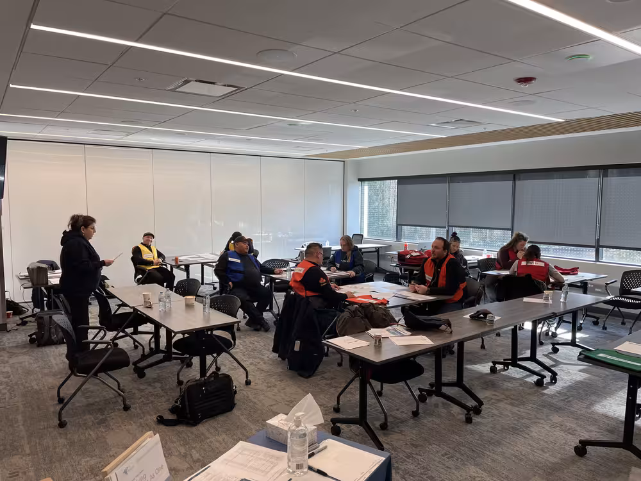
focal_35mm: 26
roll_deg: +0.6
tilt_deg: -4.8
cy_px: 240
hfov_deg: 67.3
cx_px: 320
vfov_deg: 53.1
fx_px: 481
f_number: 1.6
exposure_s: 1/120
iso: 64
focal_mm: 4.2
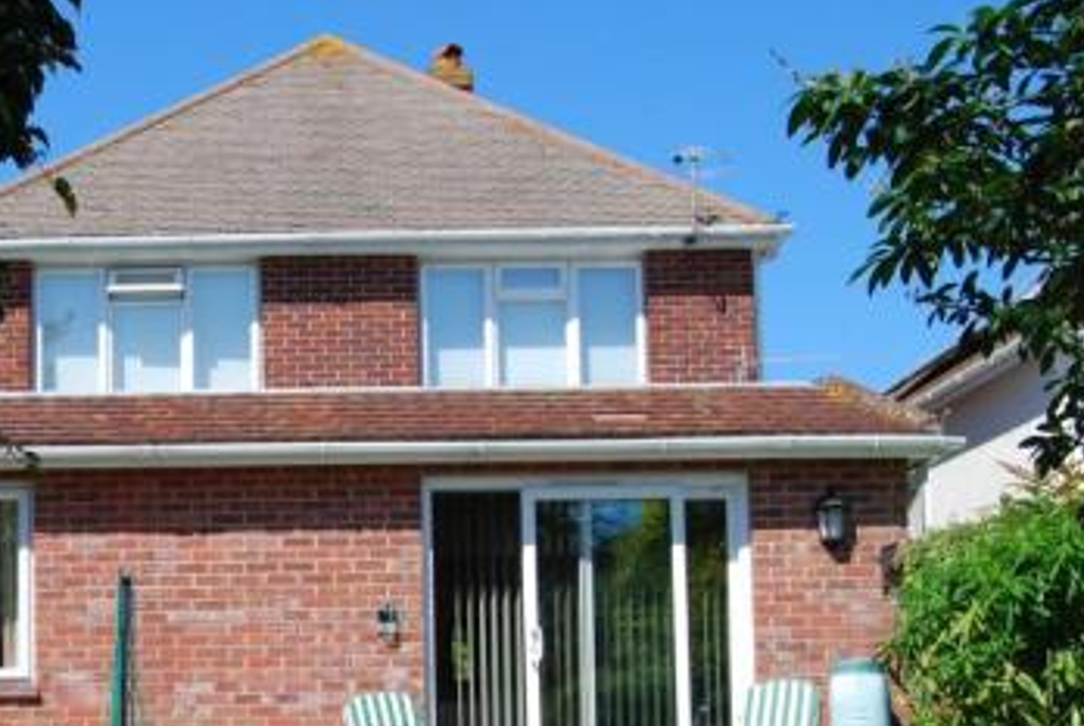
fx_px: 2201
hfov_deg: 27.3
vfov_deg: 18.5
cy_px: 625
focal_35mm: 73
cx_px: 262
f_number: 7.1
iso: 100
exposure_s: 1/200
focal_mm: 26
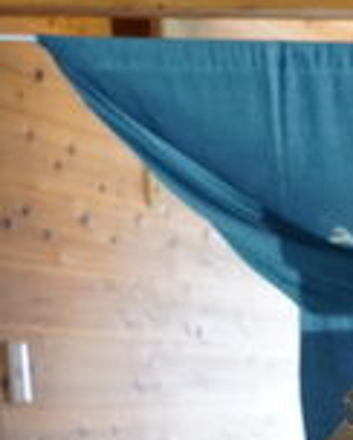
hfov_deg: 9.2
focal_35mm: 141
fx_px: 1838
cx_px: 994
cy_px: 715
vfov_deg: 12.7
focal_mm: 28
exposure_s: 1/160
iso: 4000
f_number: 3.5
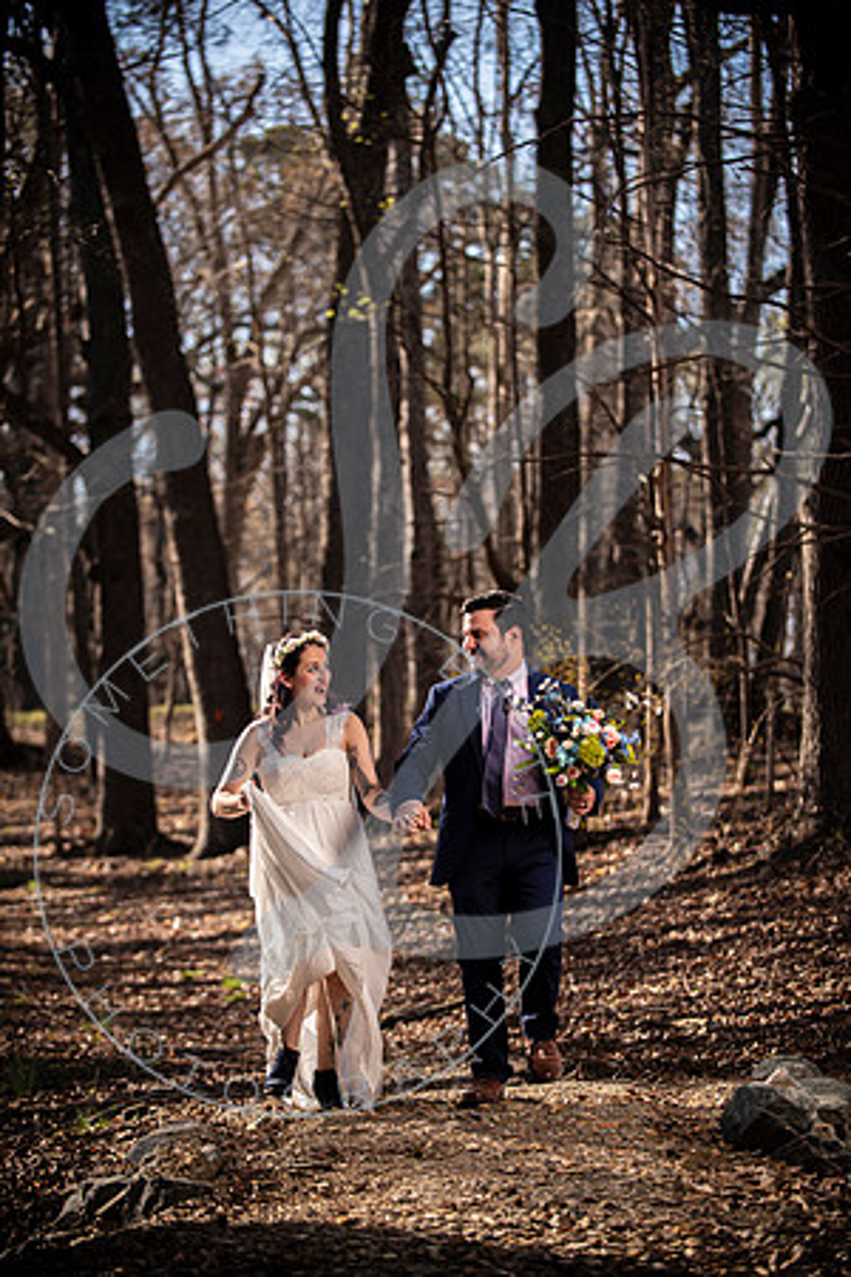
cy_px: 638
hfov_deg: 14.0
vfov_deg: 20.8
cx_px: 426
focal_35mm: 98
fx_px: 3475
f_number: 2.8
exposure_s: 1/800
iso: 100
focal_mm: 98
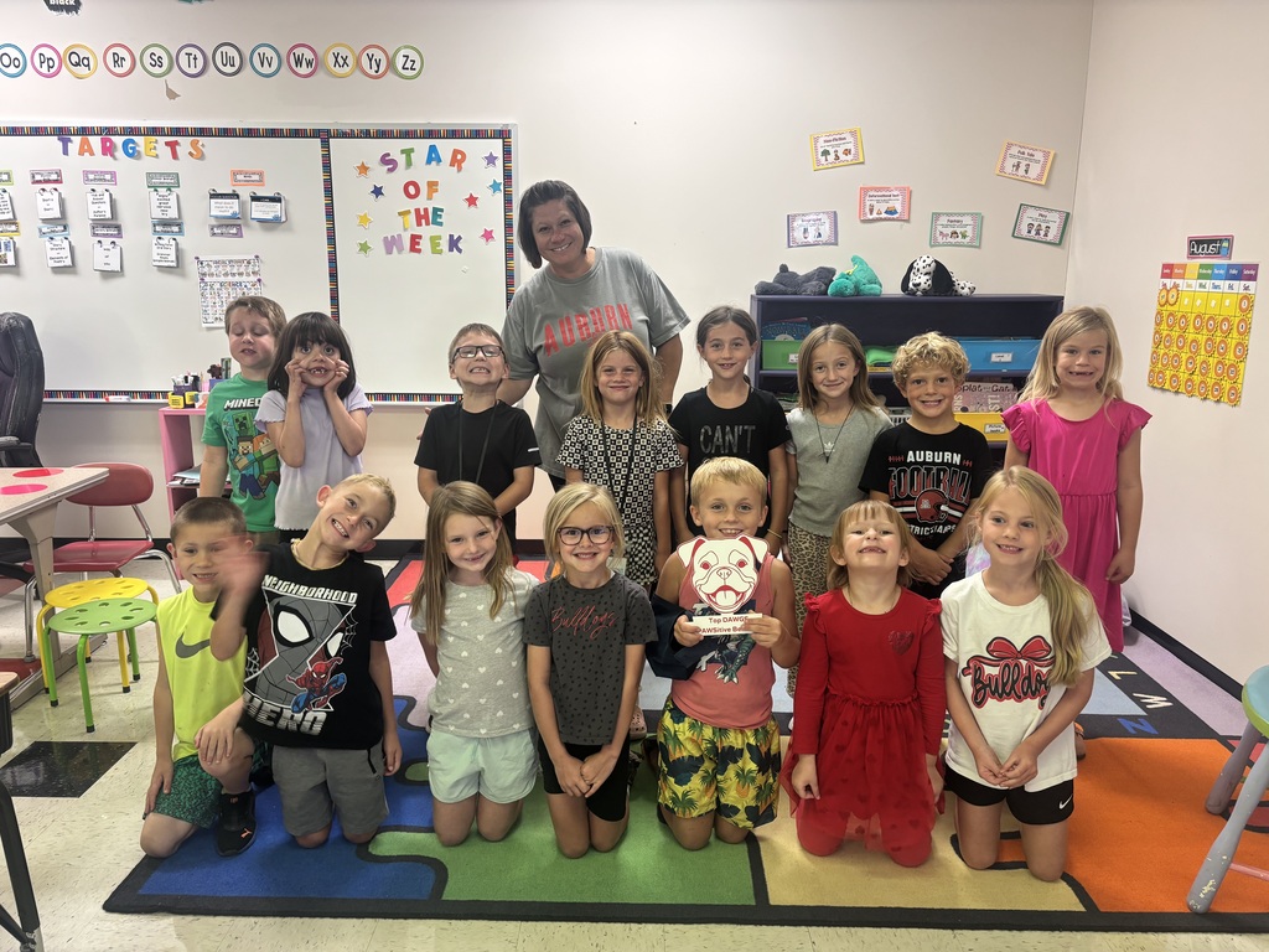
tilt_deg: -13.1
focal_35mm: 26
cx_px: 634
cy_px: 476
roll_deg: -0.4
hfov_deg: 67.3
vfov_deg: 53.1
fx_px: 953
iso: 125
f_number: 1.6
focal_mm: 5.96
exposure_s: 1/41
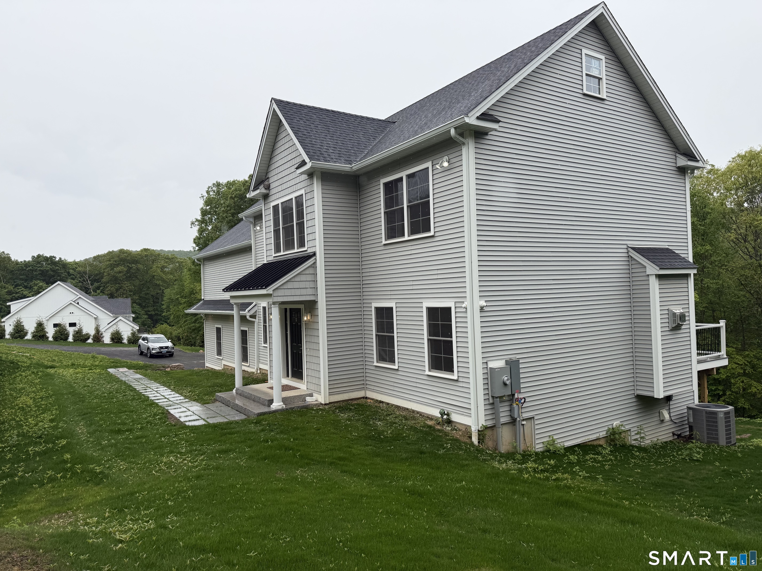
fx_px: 528
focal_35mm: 24
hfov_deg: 71.6
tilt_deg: +2.7
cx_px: 381
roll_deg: +2.3
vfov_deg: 56.8
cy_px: 286
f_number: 1.78
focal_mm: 6.76
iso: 80
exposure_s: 1/2299
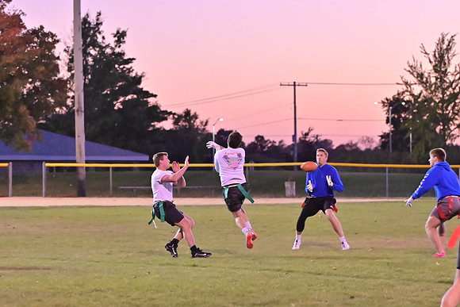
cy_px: 154
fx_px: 2006
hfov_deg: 13.1
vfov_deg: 8.7
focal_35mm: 157
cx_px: 230
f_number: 4
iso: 6400
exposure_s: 1/400
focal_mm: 105
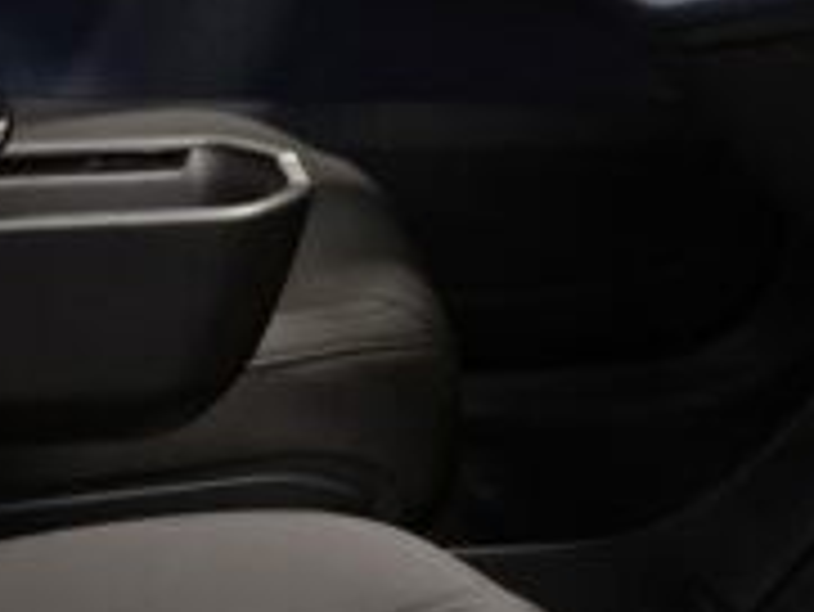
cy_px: 284
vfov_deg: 11.4
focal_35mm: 130
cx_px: 288
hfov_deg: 15.1
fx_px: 3059
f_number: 1.8
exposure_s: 1/50
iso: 160
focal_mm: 5.4
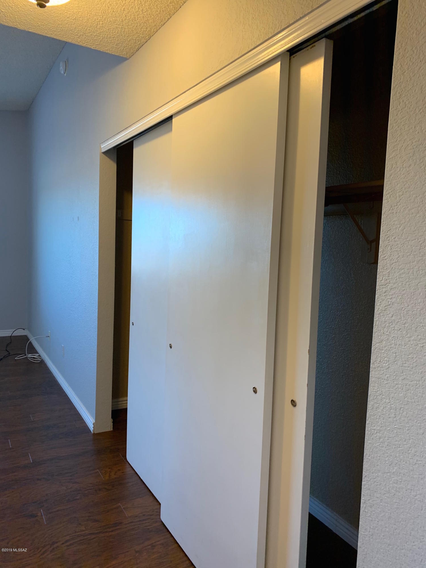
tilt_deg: -3.7
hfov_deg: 53.1
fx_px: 427
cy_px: 284
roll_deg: -1.9
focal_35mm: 26
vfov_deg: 67.3
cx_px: 213
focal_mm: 4.25
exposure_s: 1/60
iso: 100
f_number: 1.8
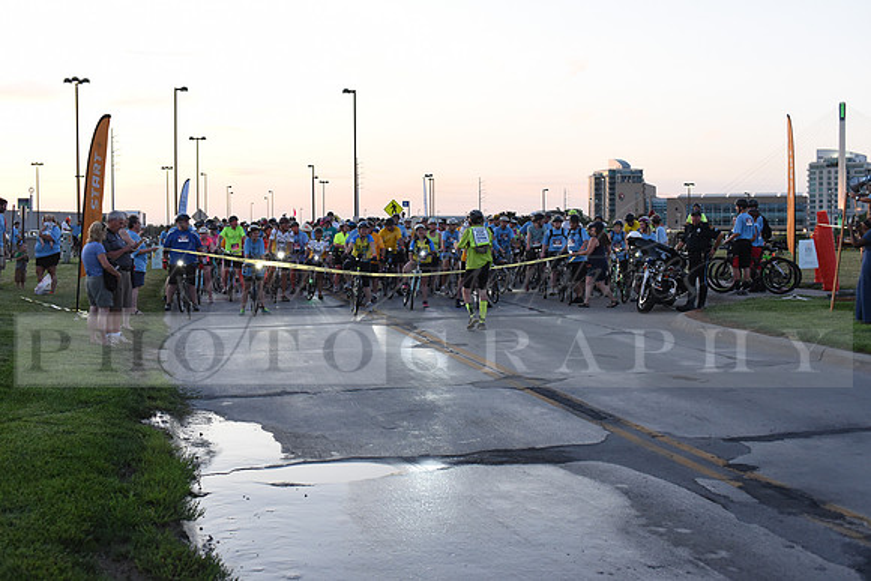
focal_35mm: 50
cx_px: 436
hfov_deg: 39.6
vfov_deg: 27.0
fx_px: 1210
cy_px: 290
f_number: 4
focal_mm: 50
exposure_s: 1/400
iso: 2500
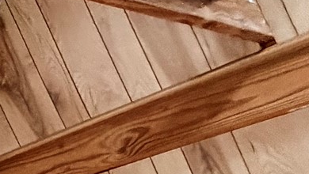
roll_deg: +1.8
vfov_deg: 13.5
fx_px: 656
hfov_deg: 15.0
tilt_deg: +7.5
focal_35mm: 80
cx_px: -437
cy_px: 319
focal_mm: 2.22
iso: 640
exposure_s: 1/60
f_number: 2.2
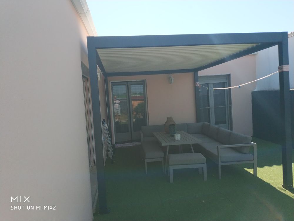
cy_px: 110
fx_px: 272
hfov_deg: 56.8
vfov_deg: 44.2
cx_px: 147
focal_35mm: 32
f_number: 2
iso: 246
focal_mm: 4.5
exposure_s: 1/1298
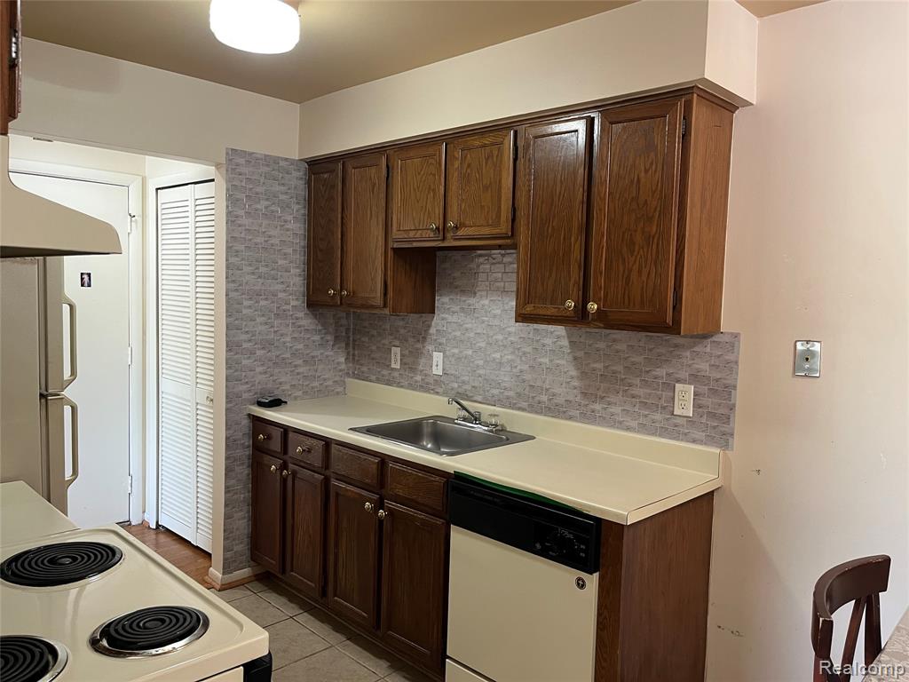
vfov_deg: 53.1
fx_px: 683
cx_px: 454
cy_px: 341
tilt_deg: -4.1
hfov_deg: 67.3
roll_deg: -1.7
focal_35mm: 26
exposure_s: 1/60
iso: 160
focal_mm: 5.1
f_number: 1.6
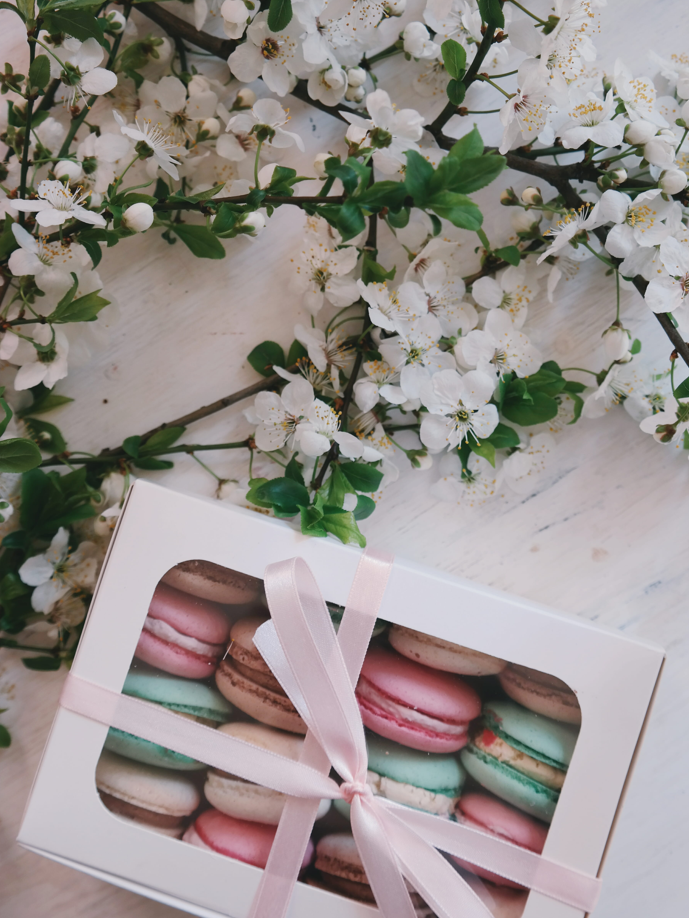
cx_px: 345
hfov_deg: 32.2
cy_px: 479
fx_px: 1194
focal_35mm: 45
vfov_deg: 42.1
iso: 200
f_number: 4
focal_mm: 27
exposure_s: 1/80
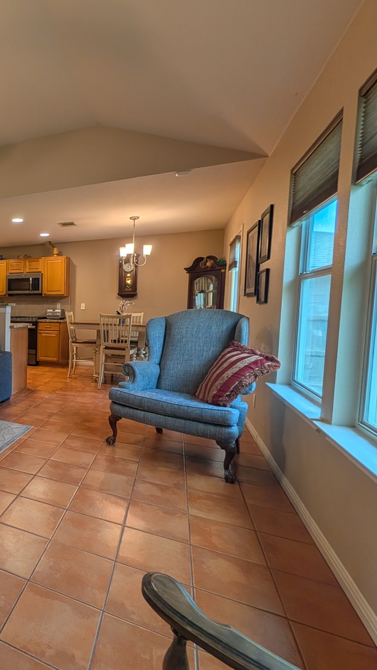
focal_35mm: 18
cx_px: -24
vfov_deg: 92.7
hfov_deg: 47.2
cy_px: 331
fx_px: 320
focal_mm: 2.02
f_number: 1.7
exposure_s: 1/120
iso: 68
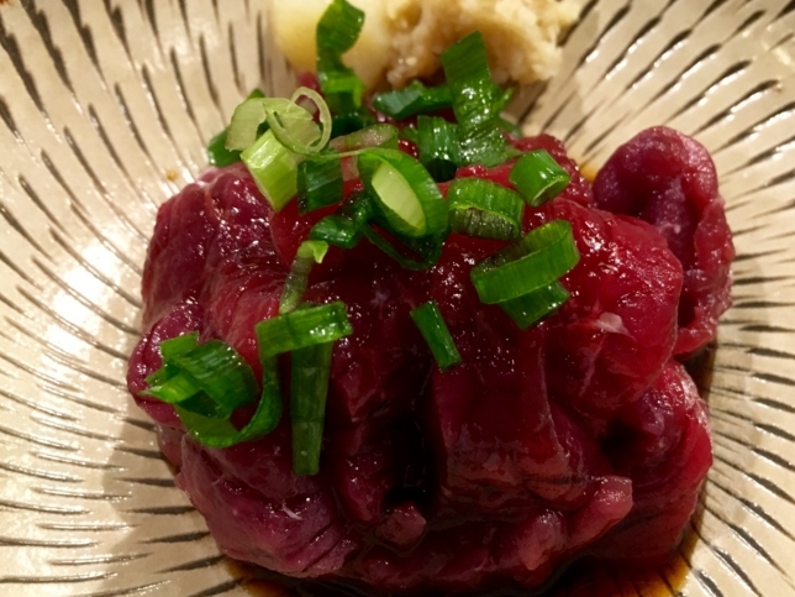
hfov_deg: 51.3
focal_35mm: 36
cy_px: 314
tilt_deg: -60.9
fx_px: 827
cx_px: 423
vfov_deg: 39.6
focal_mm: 4.15
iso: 200
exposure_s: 1/30
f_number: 2.2
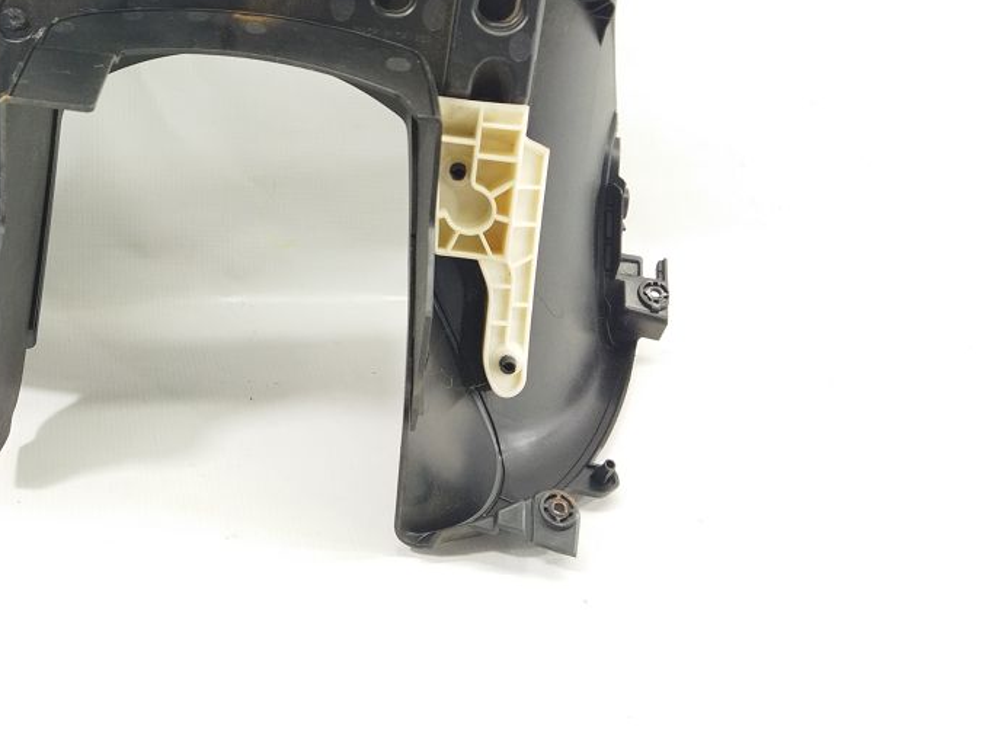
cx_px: 138
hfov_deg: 37.6
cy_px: 112
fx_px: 1361
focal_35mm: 48
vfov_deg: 29.3
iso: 122
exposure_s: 1/50
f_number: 1.79
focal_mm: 4.71
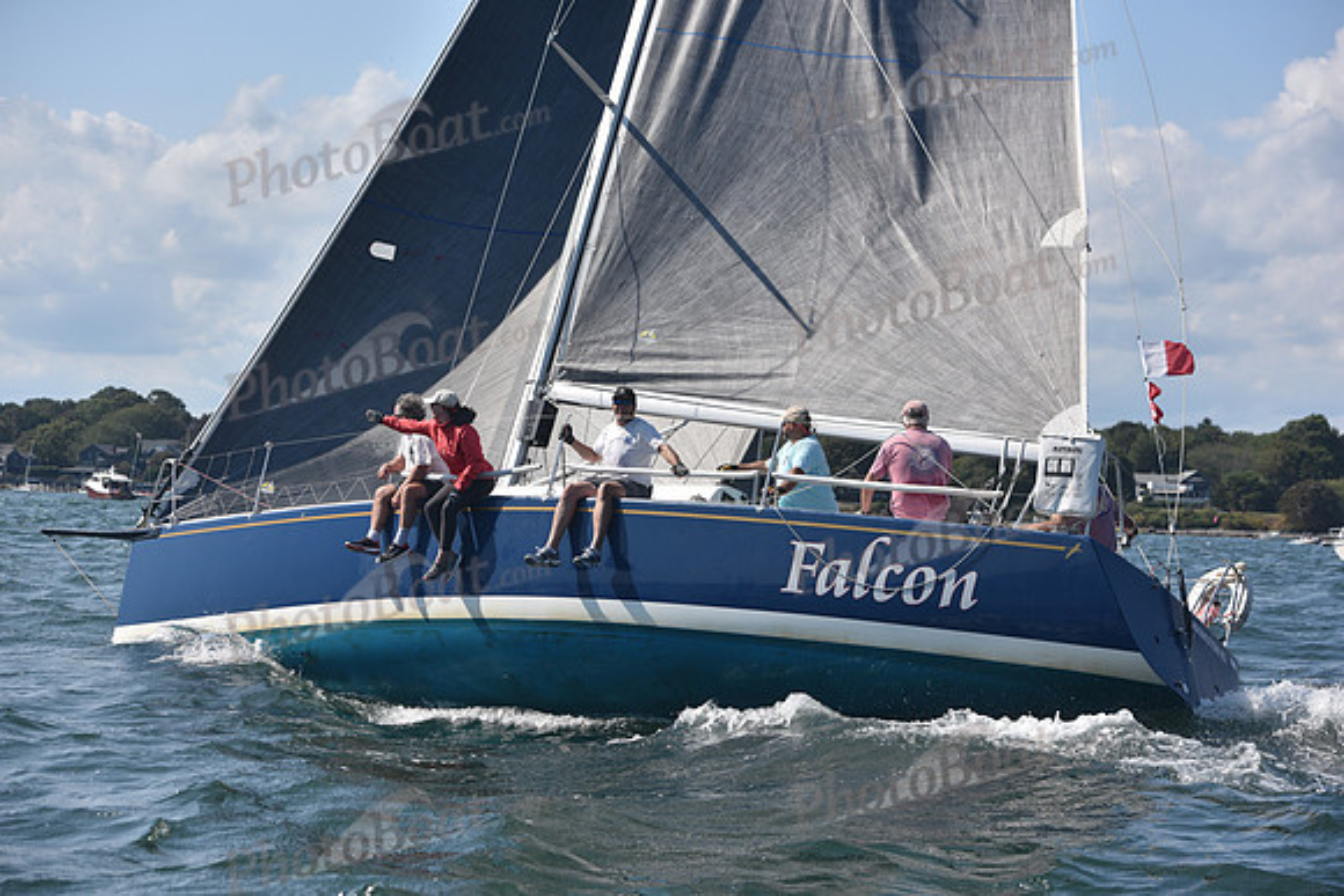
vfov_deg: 19.5
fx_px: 2614
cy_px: 448
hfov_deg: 28.8
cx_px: 672
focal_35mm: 70
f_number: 5.6
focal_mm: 70
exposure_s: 1/1000
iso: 250
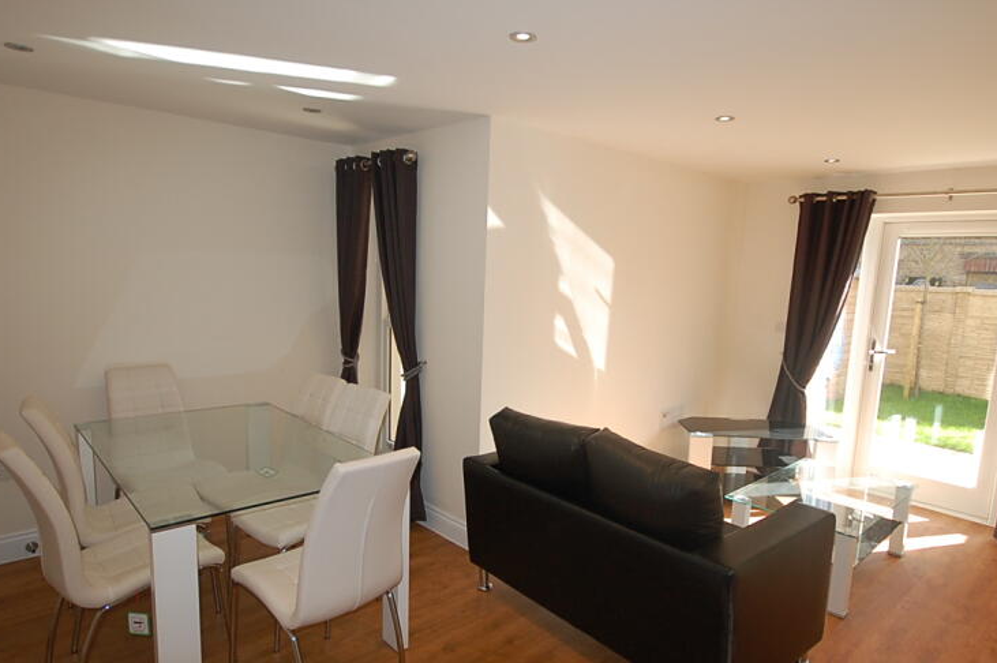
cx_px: 528
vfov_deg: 59.3
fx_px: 581
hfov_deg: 81.2
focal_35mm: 21
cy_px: 364
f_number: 4
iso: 400
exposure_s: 1/200
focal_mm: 10
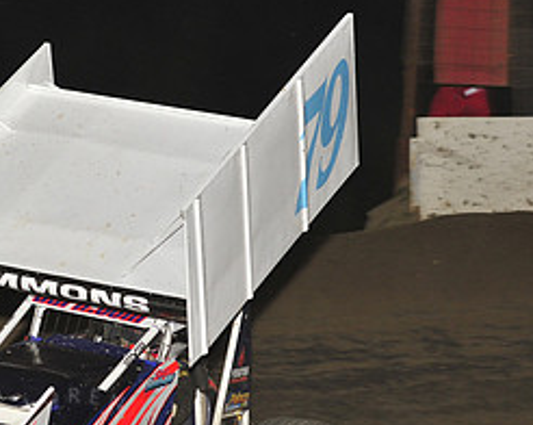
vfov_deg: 5.6
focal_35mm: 277
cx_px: 74
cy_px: 319
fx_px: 4363
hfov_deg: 7.0
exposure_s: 1/320
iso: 1000
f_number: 6.3
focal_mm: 125
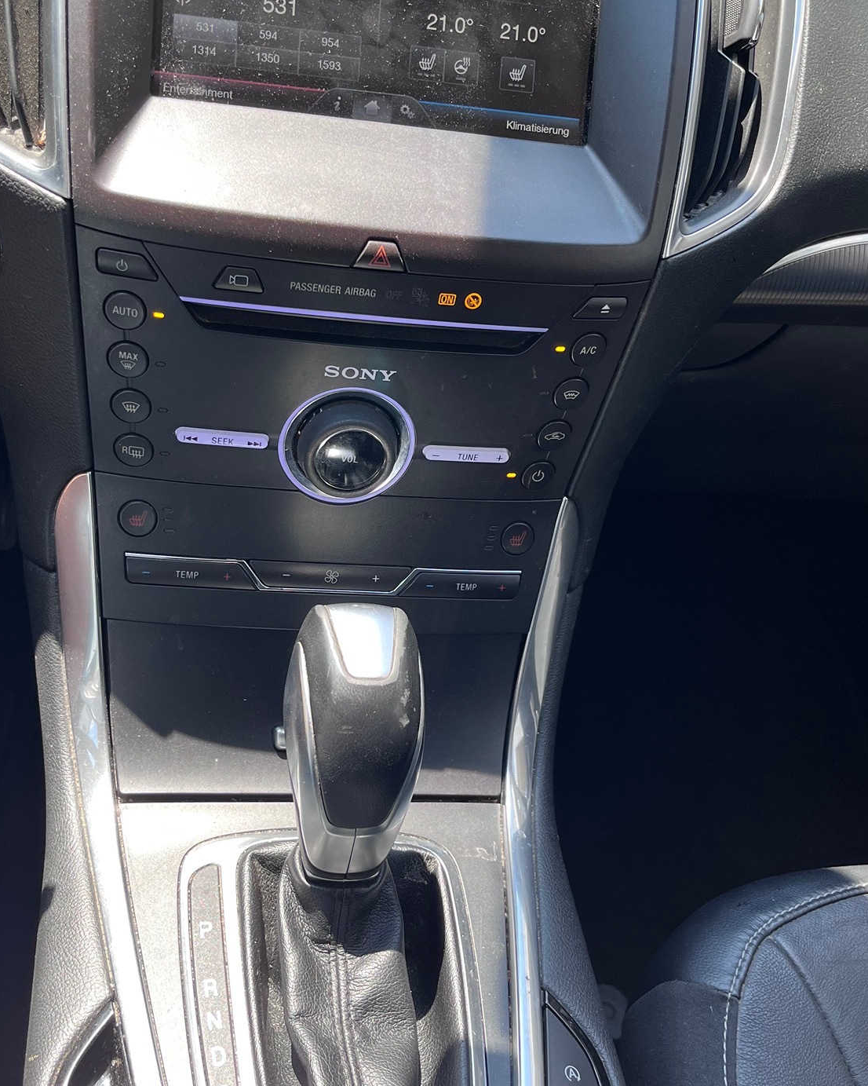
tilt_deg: -45.8
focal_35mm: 37
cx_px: 371
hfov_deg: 40.0
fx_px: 1188
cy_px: 508
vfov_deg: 49.1
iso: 40
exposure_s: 1/211
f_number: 1.6
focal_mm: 5.1
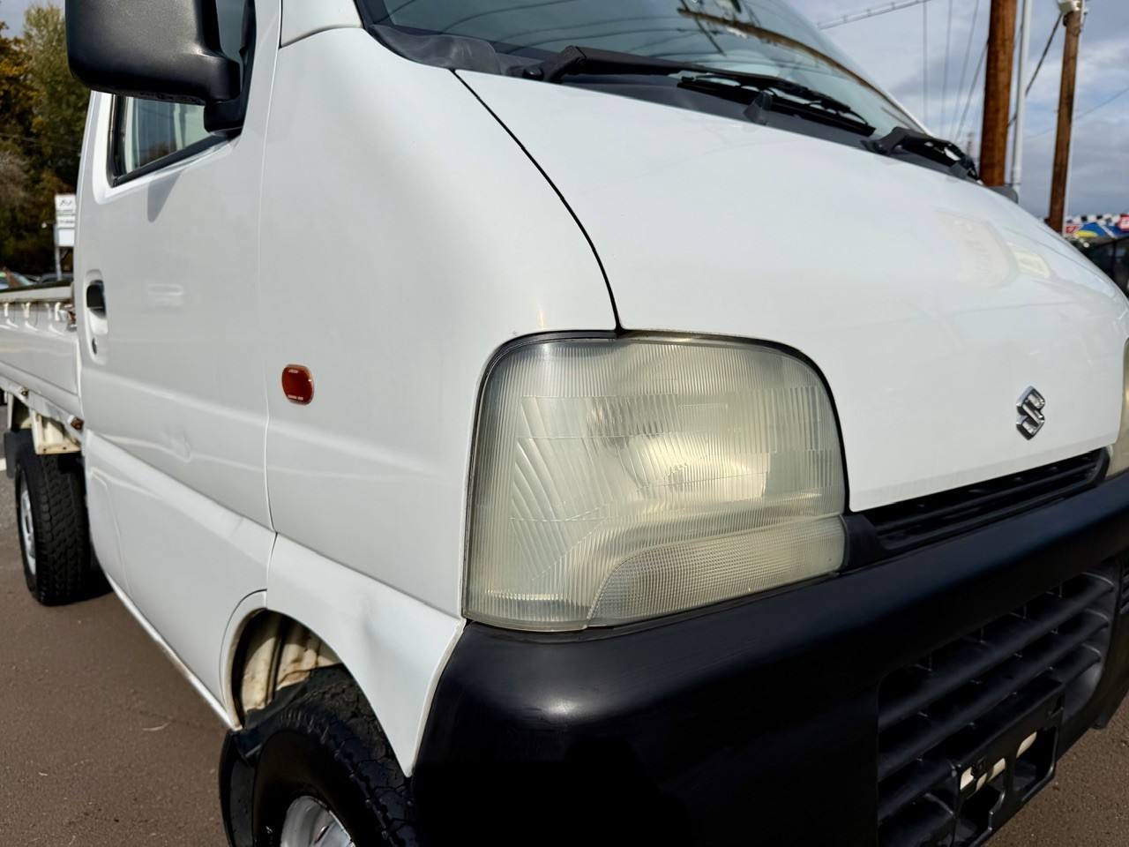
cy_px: 424
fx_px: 783
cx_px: 564
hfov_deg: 71.6
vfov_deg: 56.8
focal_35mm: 24
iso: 80
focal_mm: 6.76
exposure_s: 1/14286
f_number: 1.78
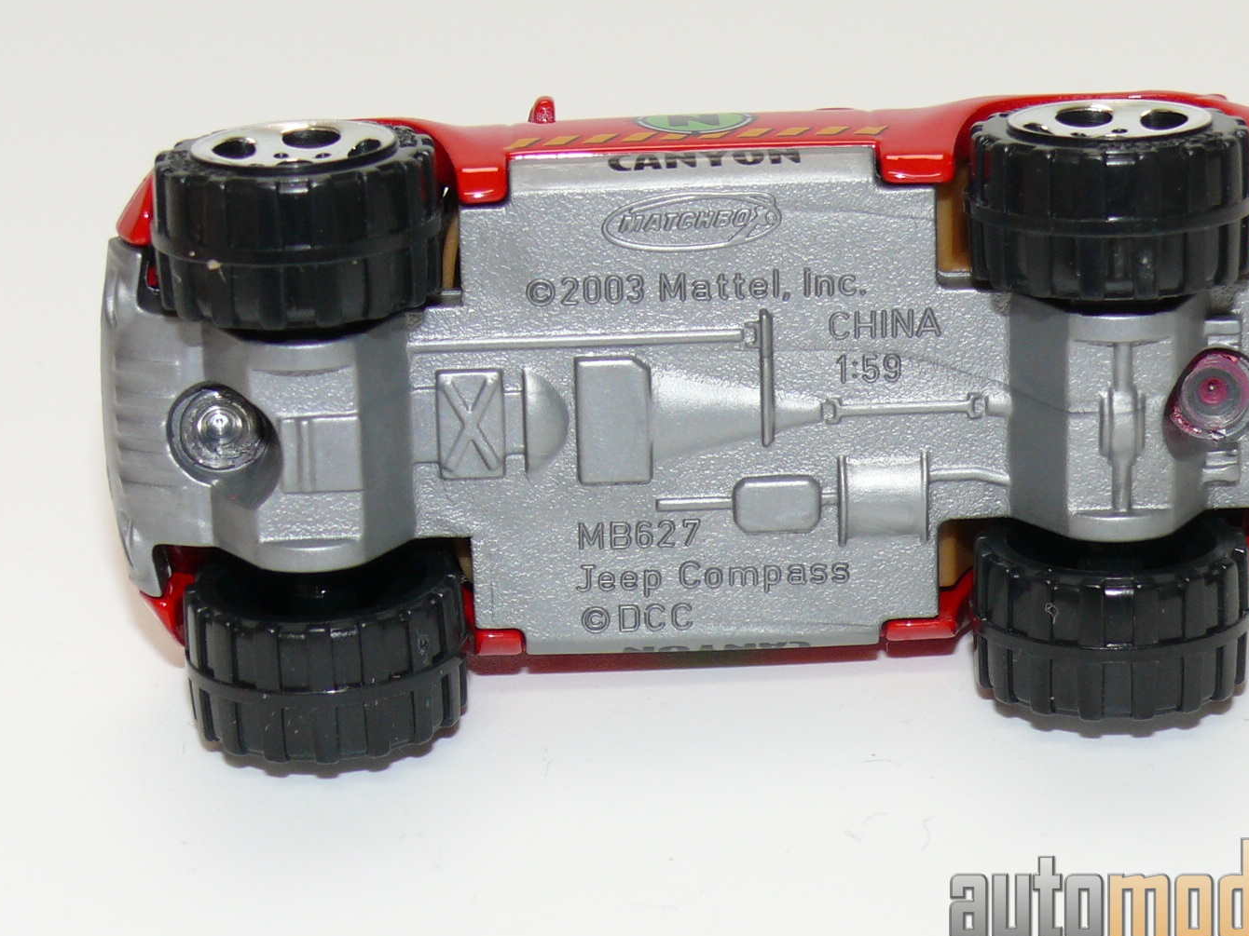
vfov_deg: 12.0
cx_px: 734
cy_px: 421
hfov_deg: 16.0
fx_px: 4438
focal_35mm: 123
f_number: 4
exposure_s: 1/30
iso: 100
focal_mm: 13.6
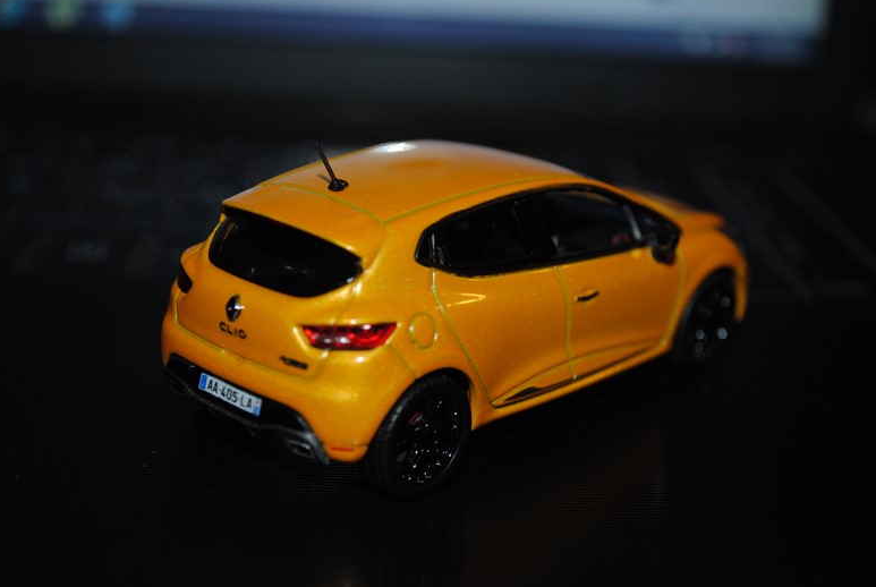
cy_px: 298
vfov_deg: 23.1
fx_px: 1438
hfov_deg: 33.9
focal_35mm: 59
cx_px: 442
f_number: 5
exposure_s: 1/60
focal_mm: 38
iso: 200
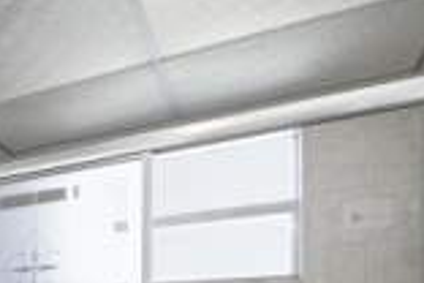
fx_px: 506
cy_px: 336
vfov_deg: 27.6
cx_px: -71
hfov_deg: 36.4
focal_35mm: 43
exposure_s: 1/5000
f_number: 8
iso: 2500
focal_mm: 14
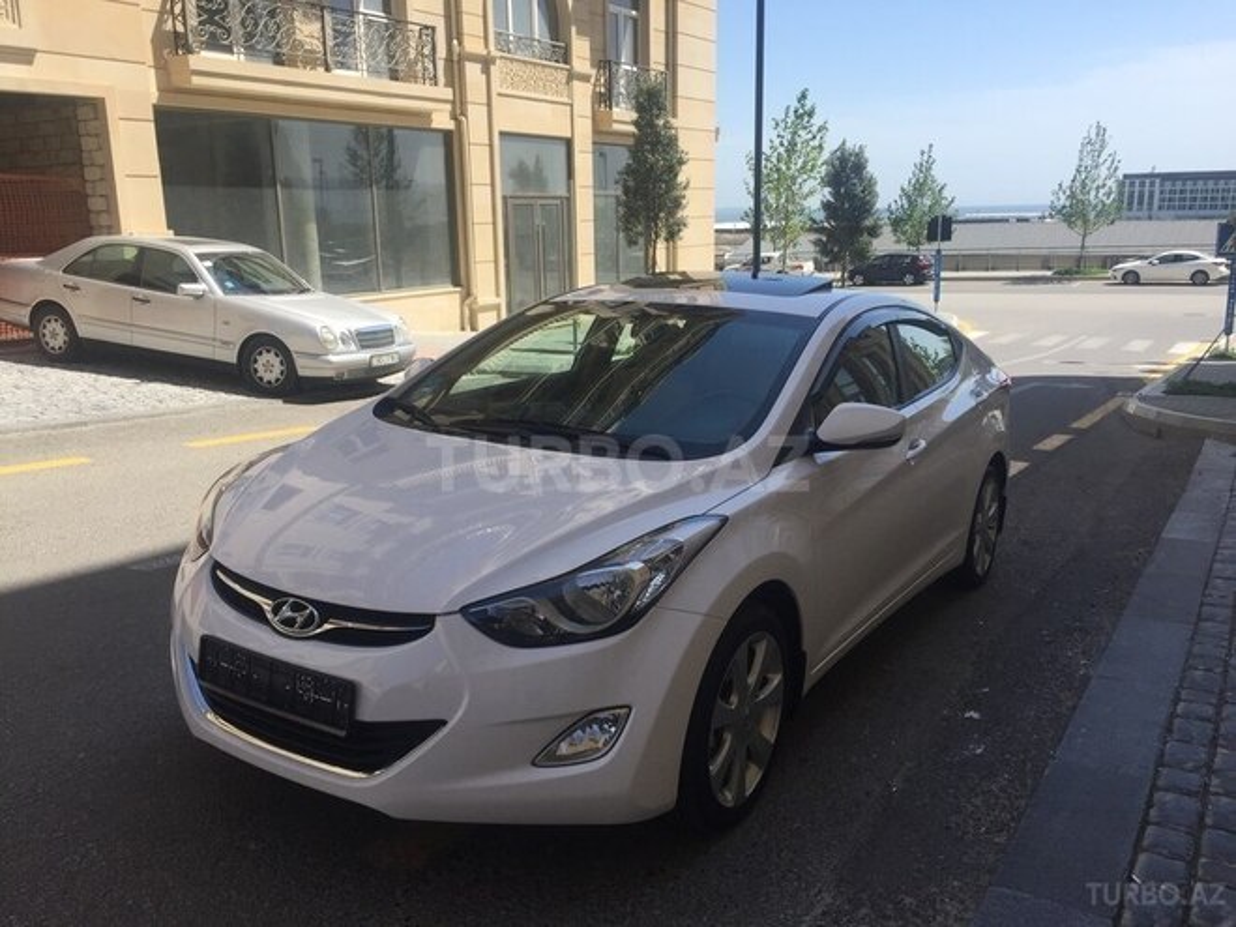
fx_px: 1035
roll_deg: -0.1
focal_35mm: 29
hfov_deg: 61.7
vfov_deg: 48.2
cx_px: 618
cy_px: 464
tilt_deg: -13.1
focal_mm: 4.15
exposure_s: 1/1582
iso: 32
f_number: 2.2
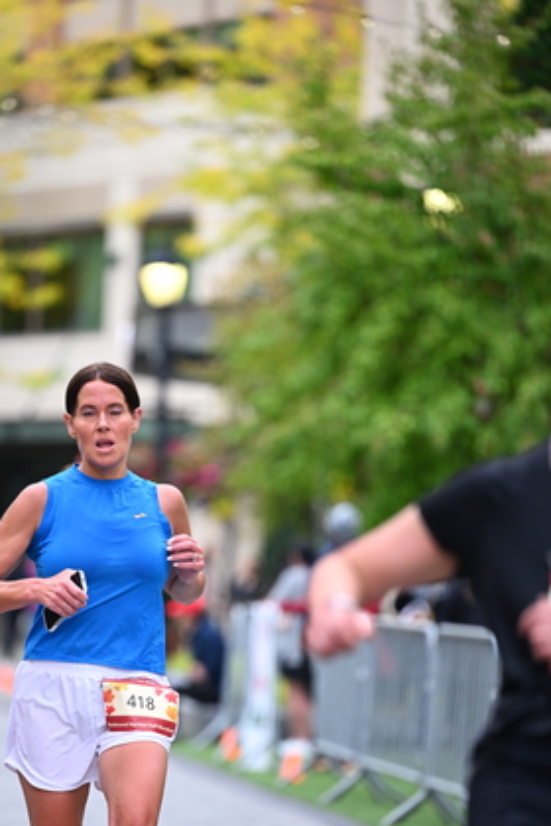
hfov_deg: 6.4
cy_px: 525
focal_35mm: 216
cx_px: 192
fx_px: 4959
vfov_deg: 9.5
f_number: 2.8
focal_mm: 165
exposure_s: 1/1600
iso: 1000
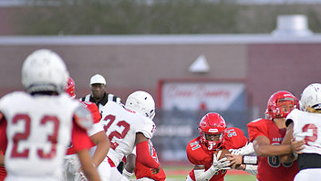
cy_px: 138
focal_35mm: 518
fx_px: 4409
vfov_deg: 2.3
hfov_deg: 4.2
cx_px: 227
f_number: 3.5
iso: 4000
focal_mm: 300
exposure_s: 1/1250
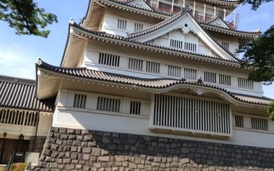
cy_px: 75
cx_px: 154
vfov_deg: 29.2
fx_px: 329
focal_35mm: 44
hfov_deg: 45.2
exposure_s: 1/920
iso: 50
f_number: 2.4
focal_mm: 4.28
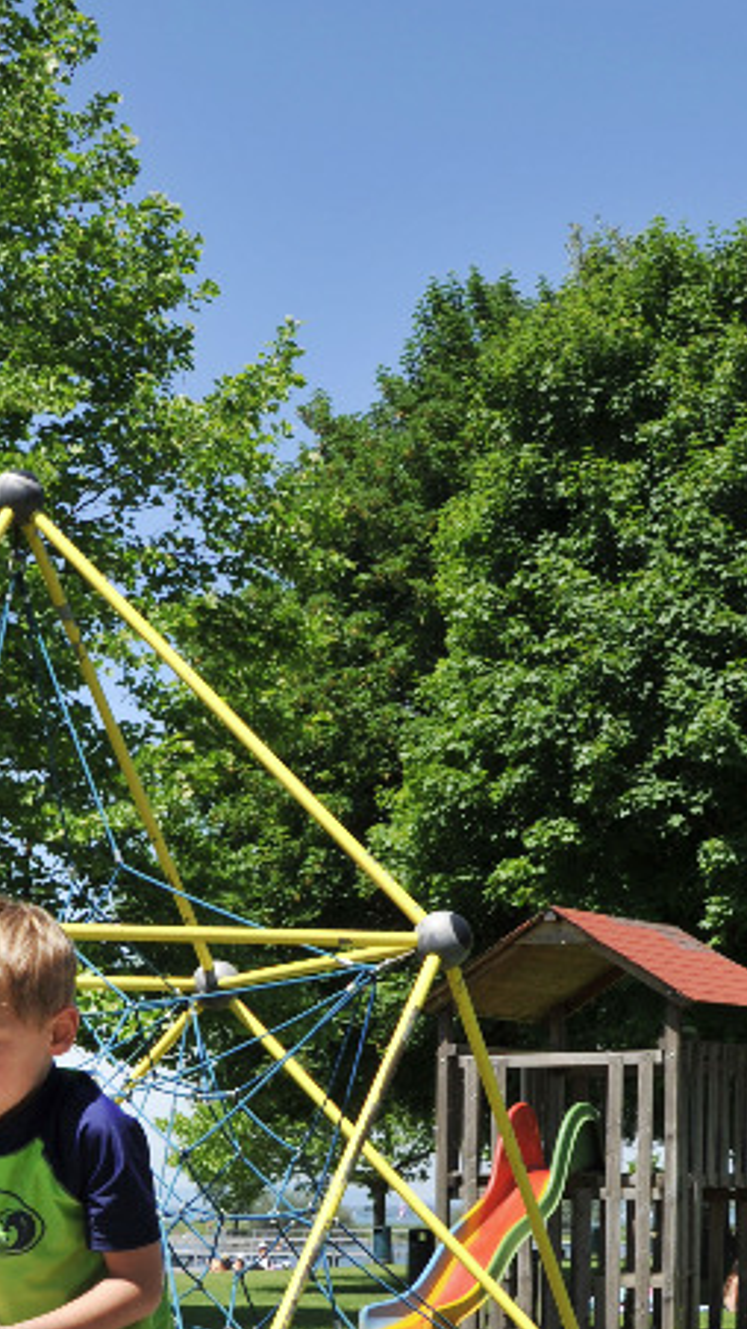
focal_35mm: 95
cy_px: 1385
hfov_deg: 12.5
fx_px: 3348
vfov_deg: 21.5
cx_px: -79
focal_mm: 38
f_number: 10
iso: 200
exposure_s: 1/320
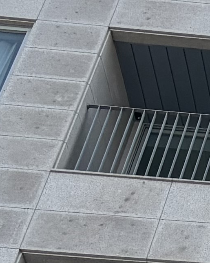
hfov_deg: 5.8
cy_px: 502
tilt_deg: +38.1
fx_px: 1748
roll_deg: +1.1
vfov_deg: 8.2
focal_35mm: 225
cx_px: 860
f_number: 1.6
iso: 50
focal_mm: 5.96
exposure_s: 1/1912
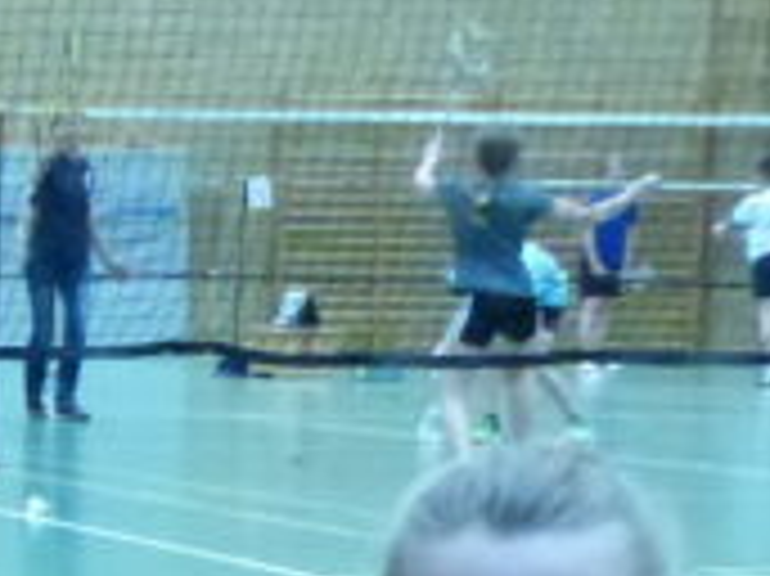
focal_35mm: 186
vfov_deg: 7.9
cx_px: -995
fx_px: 4134
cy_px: 630
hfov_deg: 9.6
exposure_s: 1/125
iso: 1600
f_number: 2.8
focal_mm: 5.6
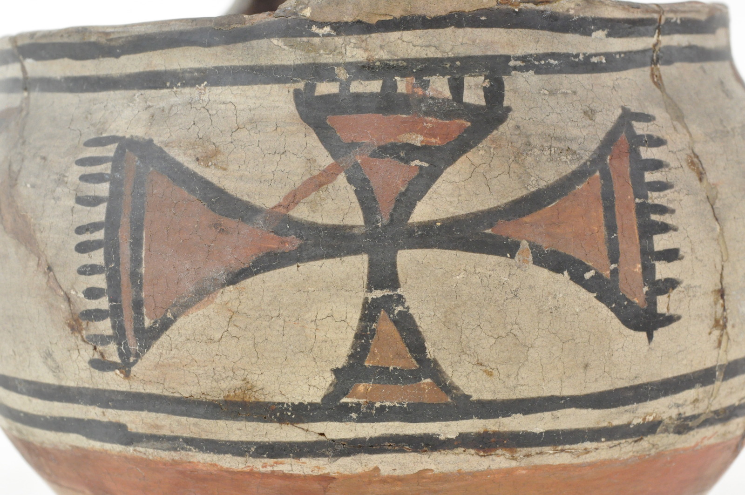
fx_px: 1705
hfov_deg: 24.6
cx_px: 372
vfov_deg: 16.5
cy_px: 248
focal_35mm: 82
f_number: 16
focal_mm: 55
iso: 2000
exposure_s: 1/20
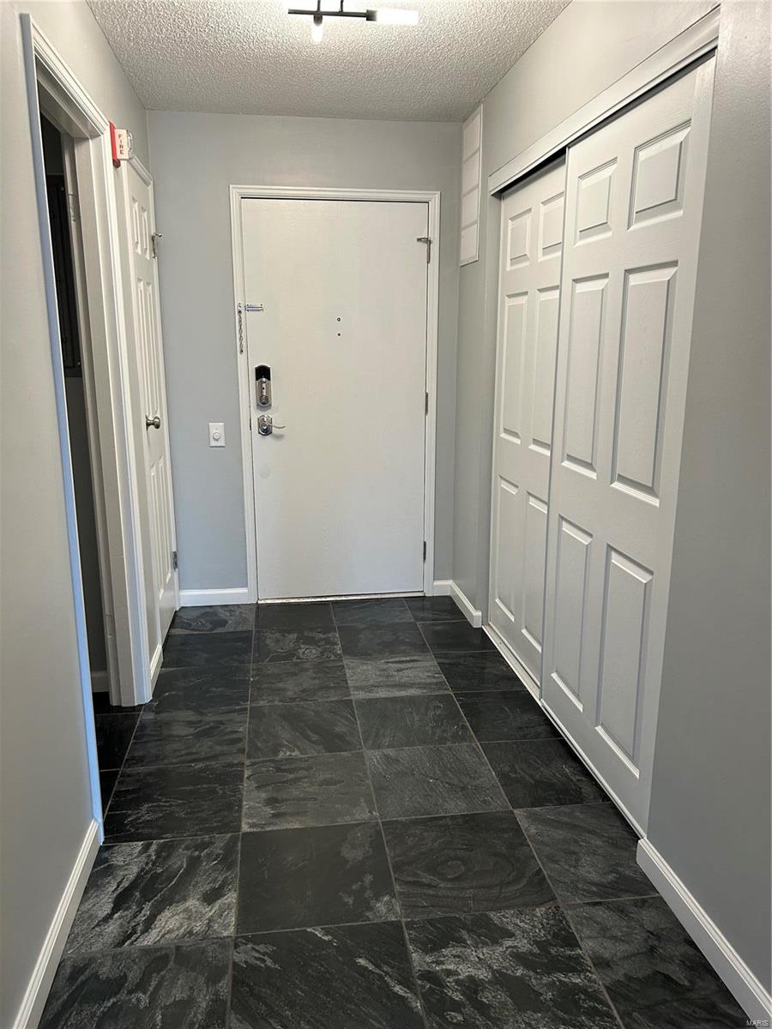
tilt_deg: -11.7
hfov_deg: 53.1
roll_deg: -0.3
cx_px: 386
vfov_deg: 67.3
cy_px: 514
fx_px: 773
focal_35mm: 26
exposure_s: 1/60
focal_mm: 5.7
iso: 125
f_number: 1.5
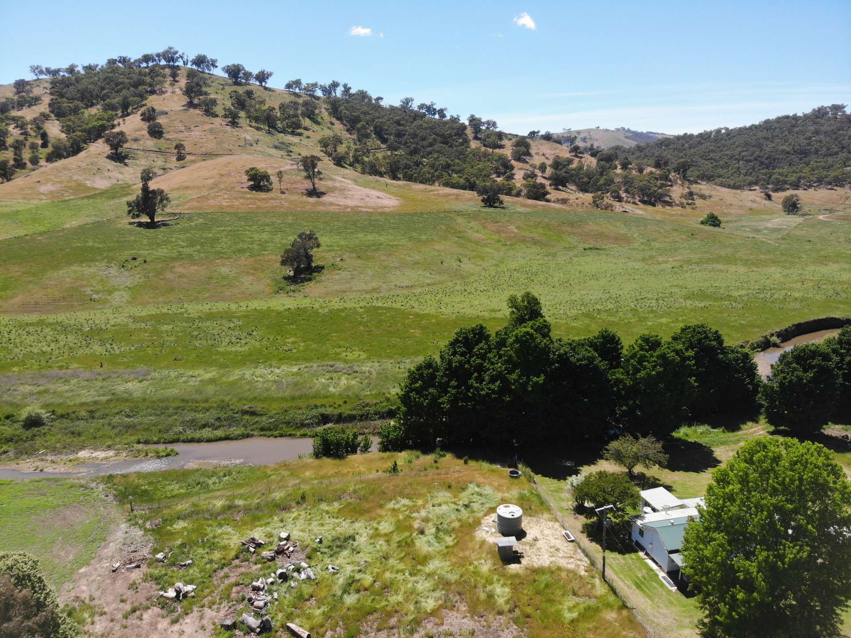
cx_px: 426
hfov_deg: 71.6
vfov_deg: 56.8
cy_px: 319
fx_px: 590
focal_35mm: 24
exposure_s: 1/794
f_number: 2.8
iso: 109
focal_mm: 4.5
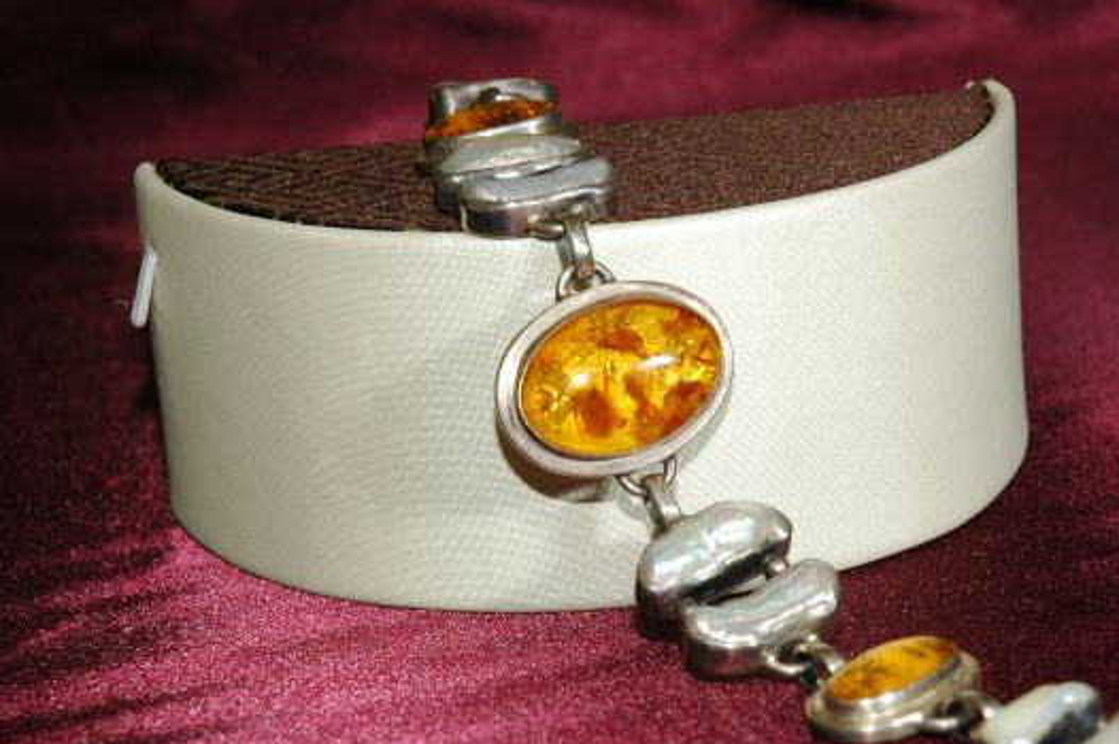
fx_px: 4659
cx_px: 647
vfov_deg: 9.1
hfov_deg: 13.7
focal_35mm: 150
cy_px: 446
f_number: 11
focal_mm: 70
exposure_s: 1/80
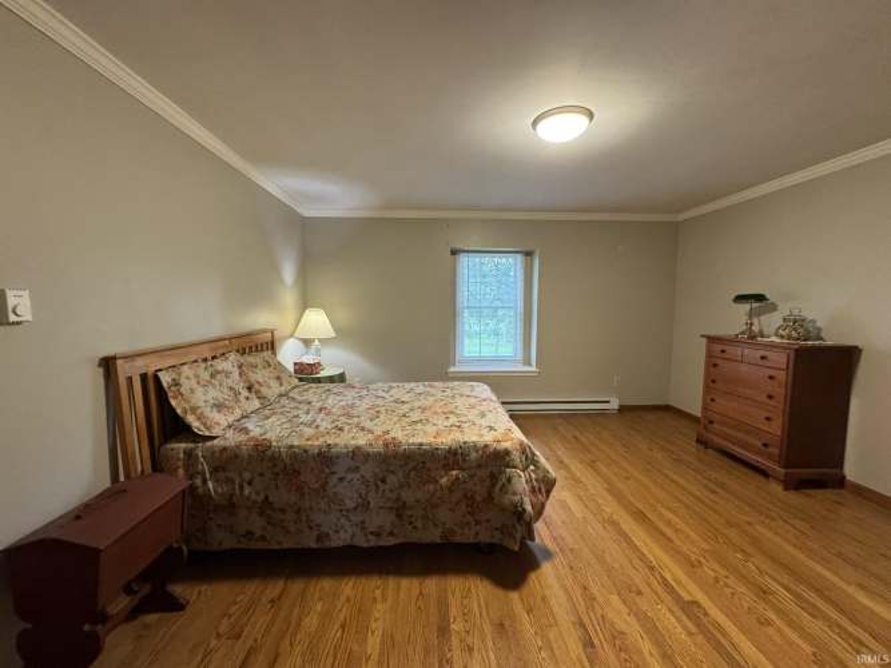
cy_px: 334
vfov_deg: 85.7
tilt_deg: -4.2
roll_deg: -0.5
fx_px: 360
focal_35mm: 14
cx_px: 446
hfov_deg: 102.1
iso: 400
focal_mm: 2.22
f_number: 2.2
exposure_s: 1/60
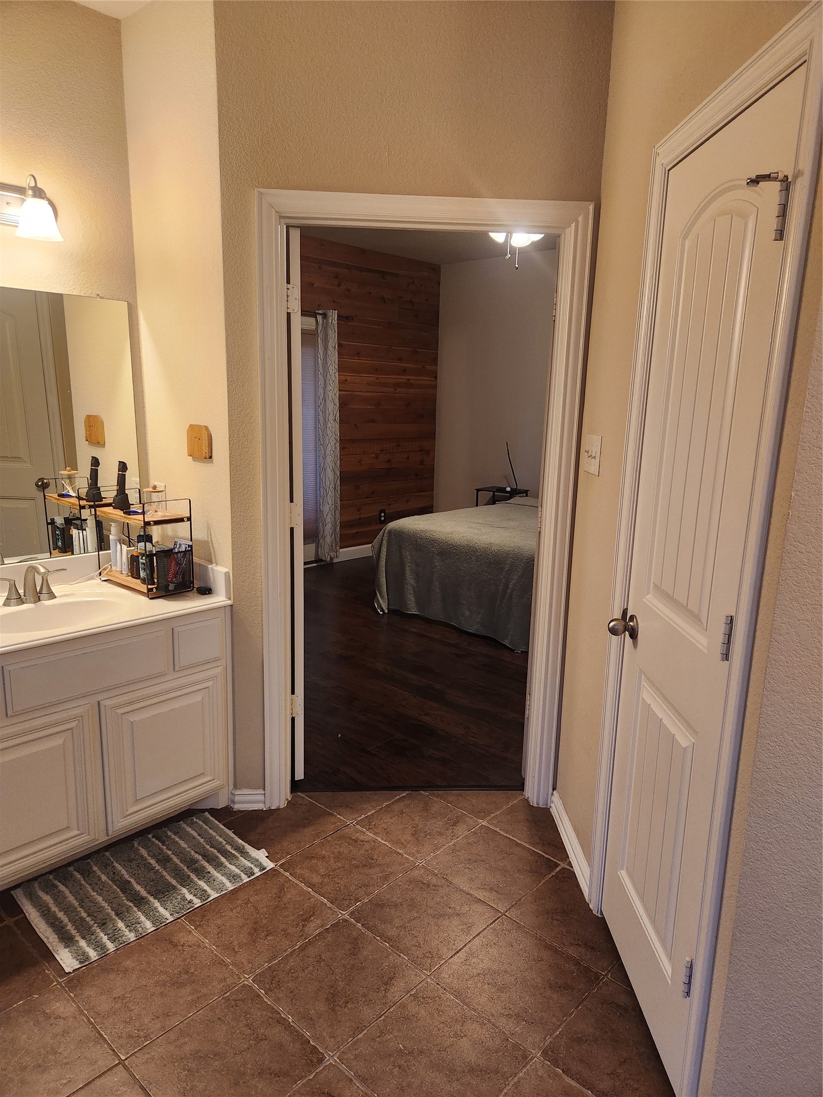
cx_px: 412
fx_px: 729
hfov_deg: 58.9
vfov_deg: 73.9
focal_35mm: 23
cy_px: 548
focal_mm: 5.4
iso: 320
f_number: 1.8
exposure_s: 1/120
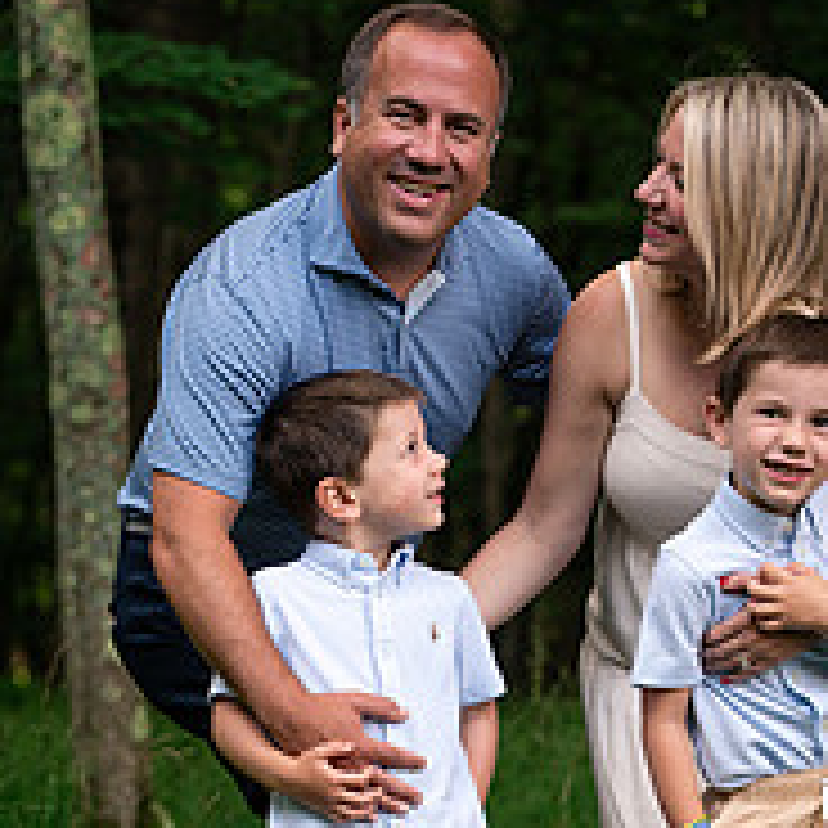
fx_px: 4790
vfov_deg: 9.8
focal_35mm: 177
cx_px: 567
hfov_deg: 9.9
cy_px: 837
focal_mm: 85
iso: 200
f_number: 4
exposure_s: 1/200
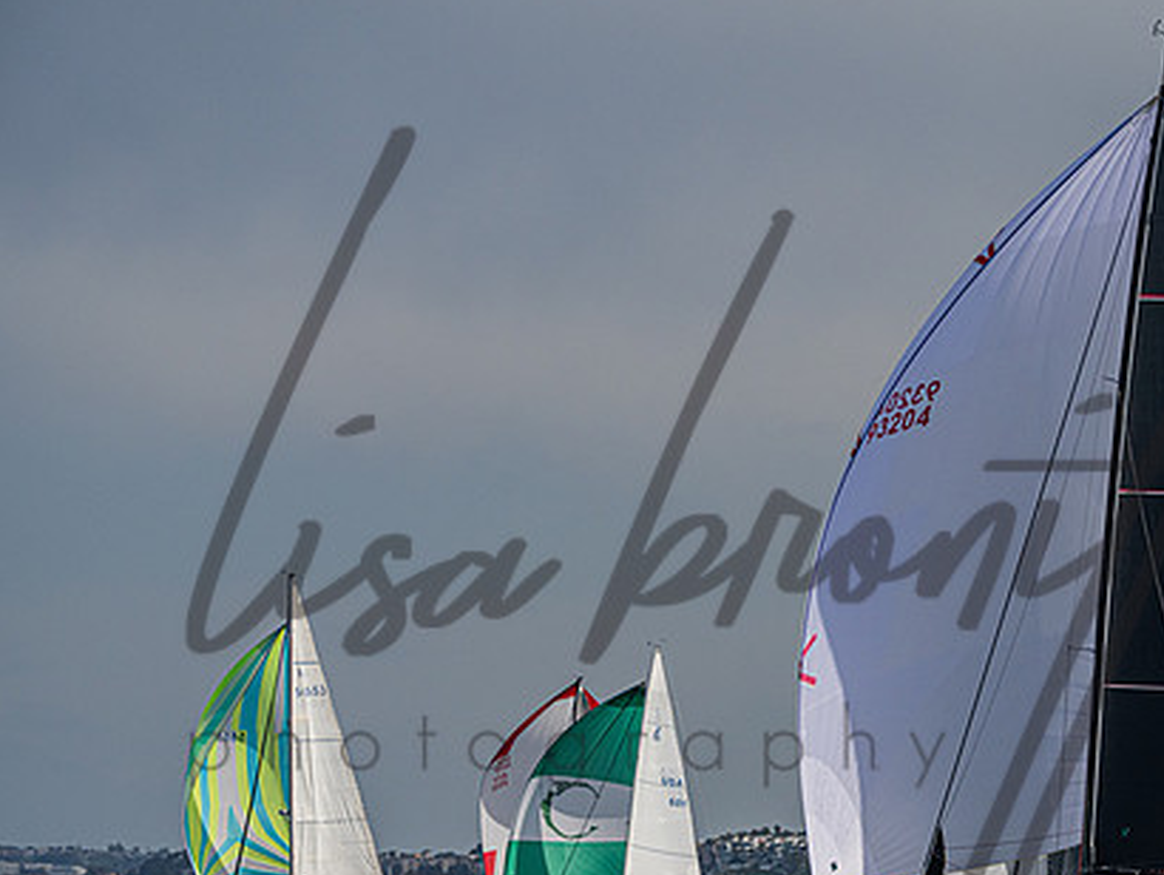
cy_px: 626
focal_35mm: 259
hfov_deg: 7.6
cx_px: 897
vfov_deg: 5.7
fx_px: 8714
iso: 320
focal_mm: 155
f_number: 6.3
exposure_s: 1/6400
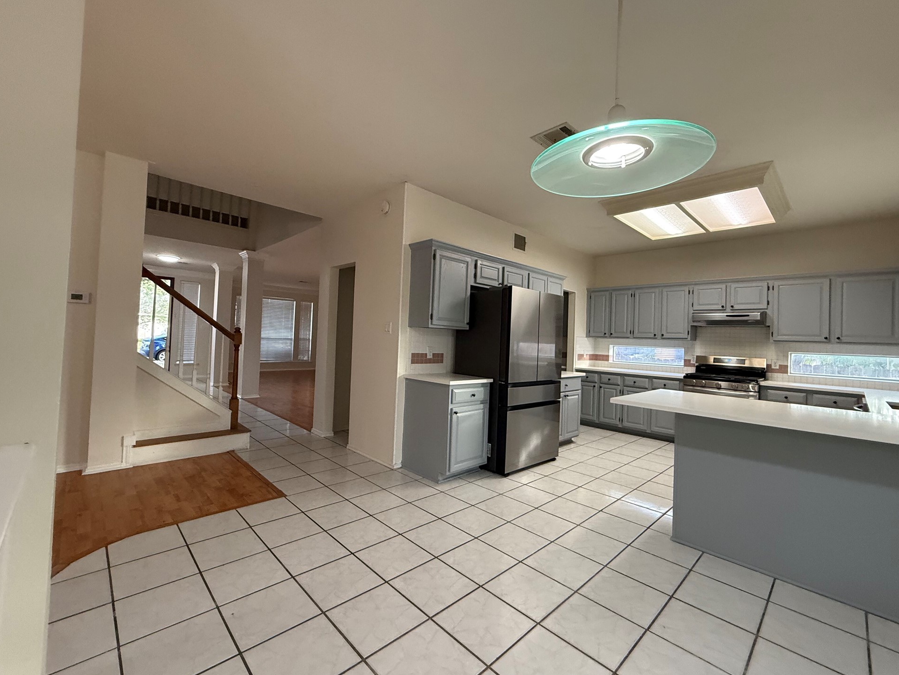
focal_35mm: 15
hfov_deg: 98.2
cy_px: 331
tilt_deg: +1.4
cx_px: 454
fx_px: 390
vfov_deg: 81.8
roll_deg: -2.4
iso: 500
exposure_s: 1/120
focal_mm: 2.22
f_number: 2.2
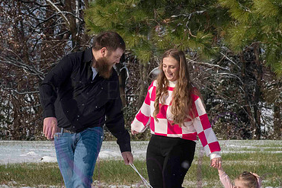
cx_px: 175
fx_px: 2061
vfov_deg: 5.2
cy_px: 127
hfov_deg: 7.8
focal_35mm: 263
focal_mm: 112
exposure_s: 1/1000
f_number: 16
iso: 640
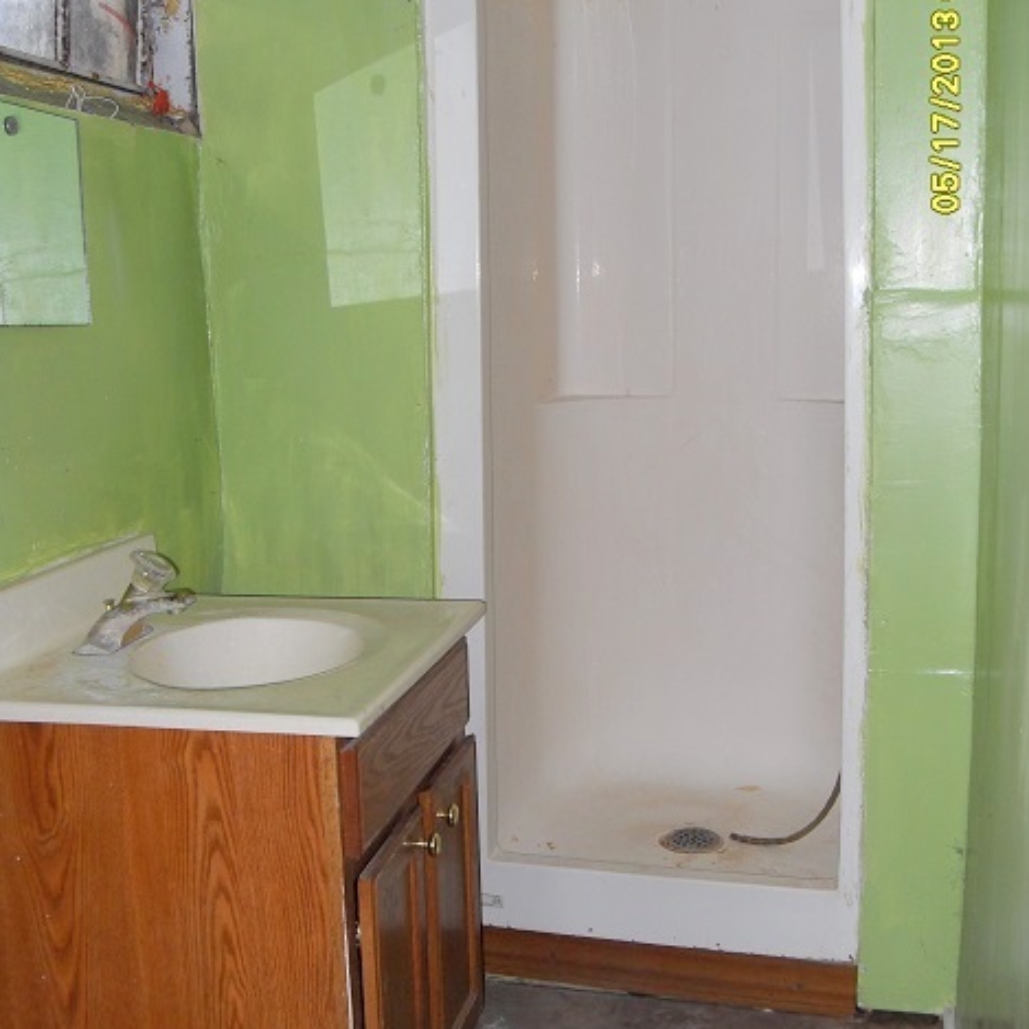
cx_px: 522
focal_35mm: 41
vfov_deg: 40.9
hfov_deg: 40.9
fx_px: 1379
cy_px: 522
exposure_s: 1/45
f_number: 2.8
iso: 100
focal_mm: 6.3
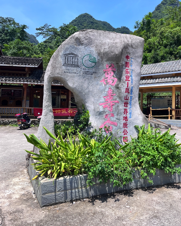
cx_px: 91
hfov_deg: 51.5
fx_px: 187
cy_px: 103
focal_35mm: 28
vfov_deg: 62.1
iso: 50
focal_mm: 5.1
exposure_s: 1/1957
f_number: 1.6
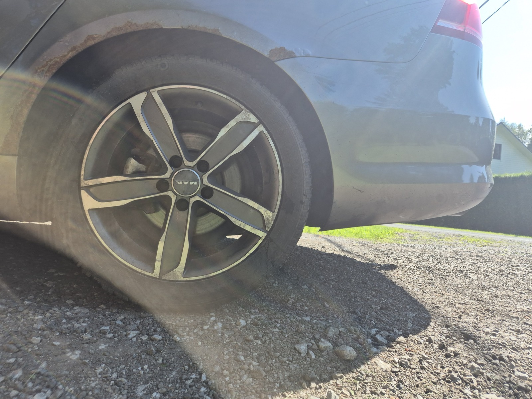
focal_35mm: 23
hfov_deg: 73.9
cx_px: 266
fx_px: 353
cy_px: 200
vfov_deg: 58.9
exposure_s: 1/692
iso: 25
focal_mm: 5.4
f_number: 1.8
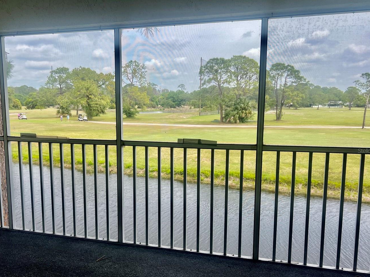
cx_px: 157
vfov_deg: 44.1
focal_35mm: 32
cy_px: 151
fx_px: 342
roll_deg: +0.6
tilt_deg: -7.7
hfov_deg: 56.6
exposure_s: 1/1934
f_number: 1.5
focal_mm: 5.7
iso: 50
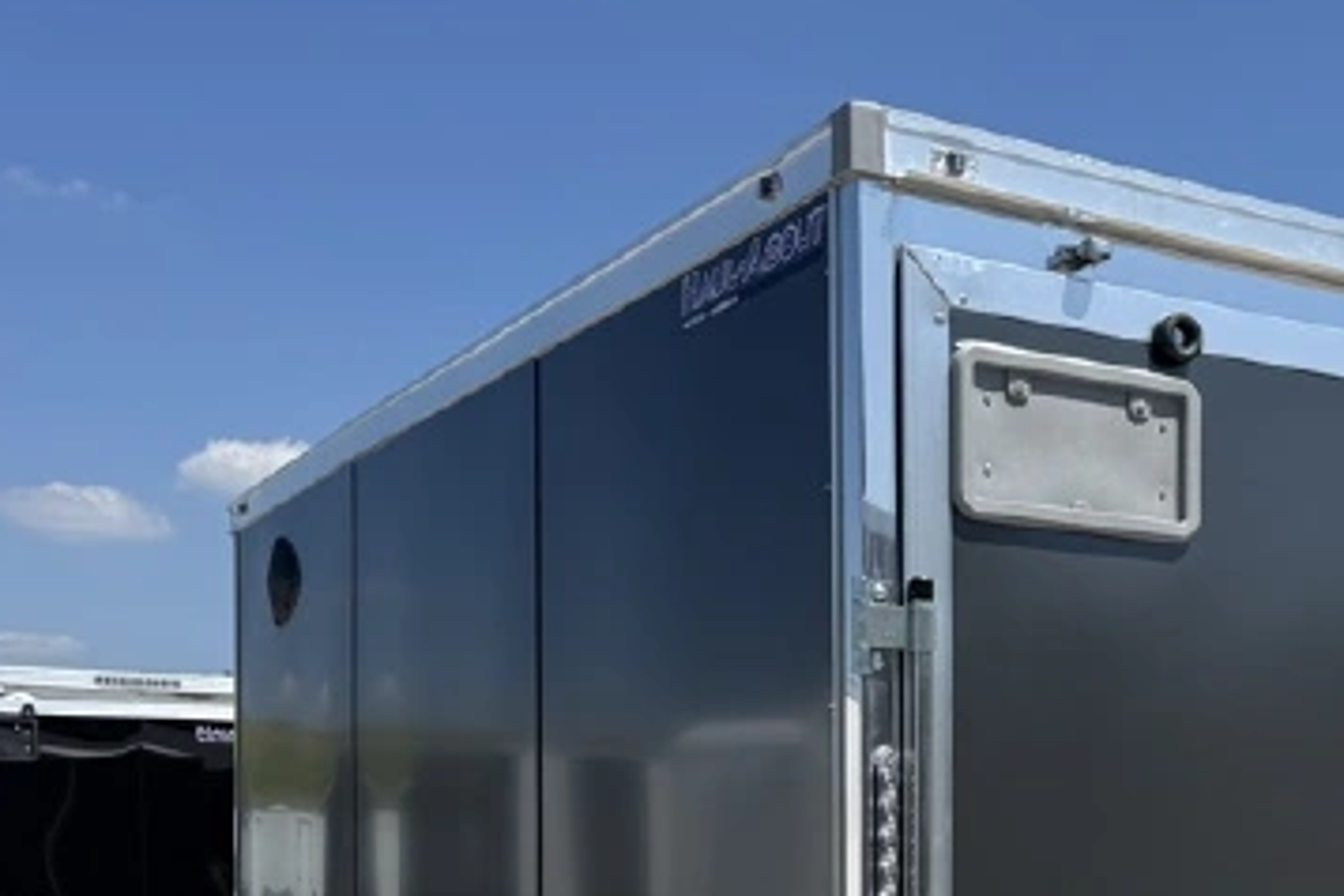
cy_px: 952
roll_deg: +0.0
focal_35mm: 56
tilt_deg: -2.1
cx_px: 1182
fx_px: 2091
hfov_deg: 33.9
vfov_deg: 22.9
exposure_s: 1/5319
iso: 80
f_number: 1.78
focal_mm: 6.76
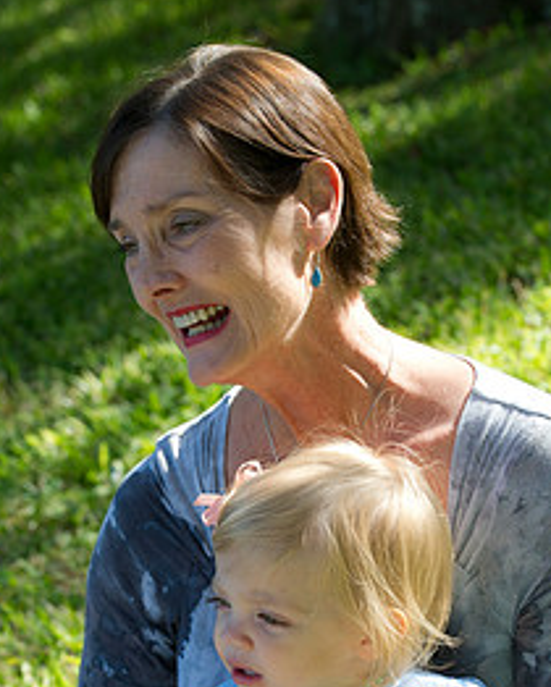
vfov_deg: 12.5
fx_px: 3115
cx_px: 248
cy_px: 553
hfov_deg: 10.1
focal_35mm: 153
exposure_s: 1/200
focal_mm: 95
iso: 250
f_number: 5.6
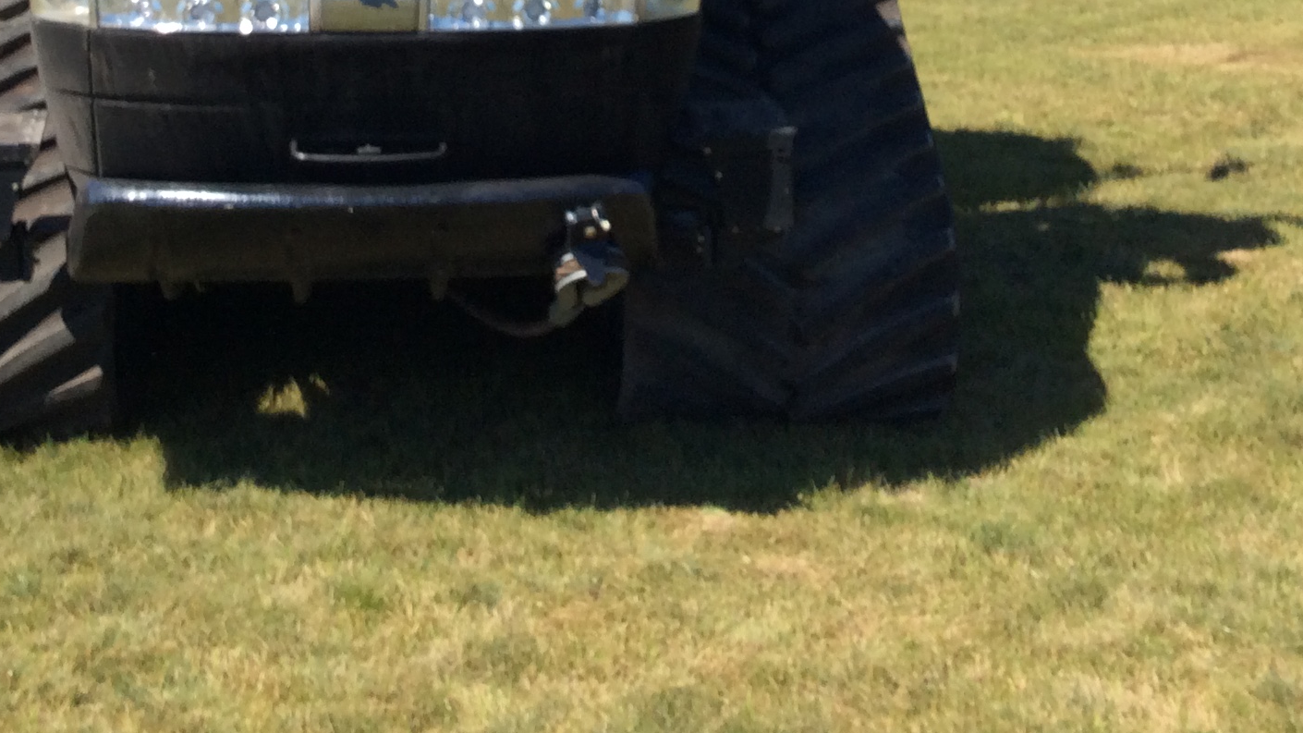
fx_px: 2211
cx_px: 467
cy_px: -156
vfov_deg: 17.9
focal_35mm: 64
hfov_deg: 32.6
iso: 32
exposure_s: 1/1217
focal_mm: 3.3
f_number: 2.4
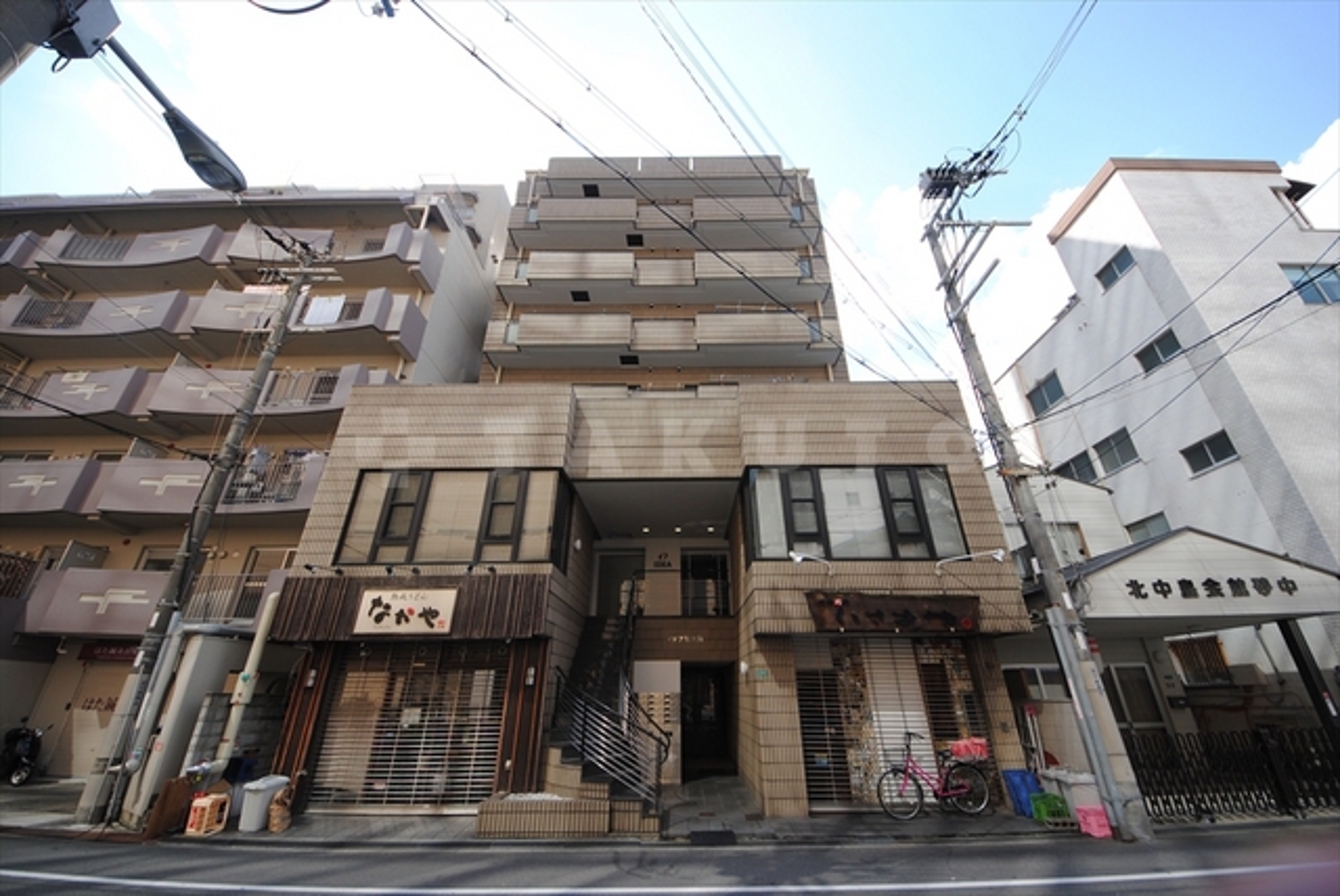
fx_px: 726
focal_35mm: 20
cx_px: 670
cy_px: 448
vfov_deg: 63.3
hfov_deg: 85.4
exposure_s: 1/160
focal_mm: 13
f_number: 6.3
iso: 100
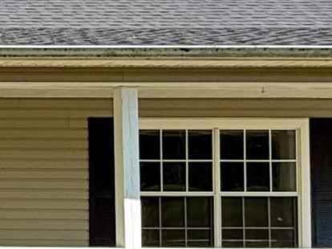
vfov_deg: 14.2
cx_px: -423
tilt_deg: +2.9
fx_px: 997
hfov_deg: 14.1
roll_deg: -0.9
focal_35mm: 104
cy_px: 193
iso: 50
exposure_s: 1/809
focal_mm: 2.22
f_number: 2.2
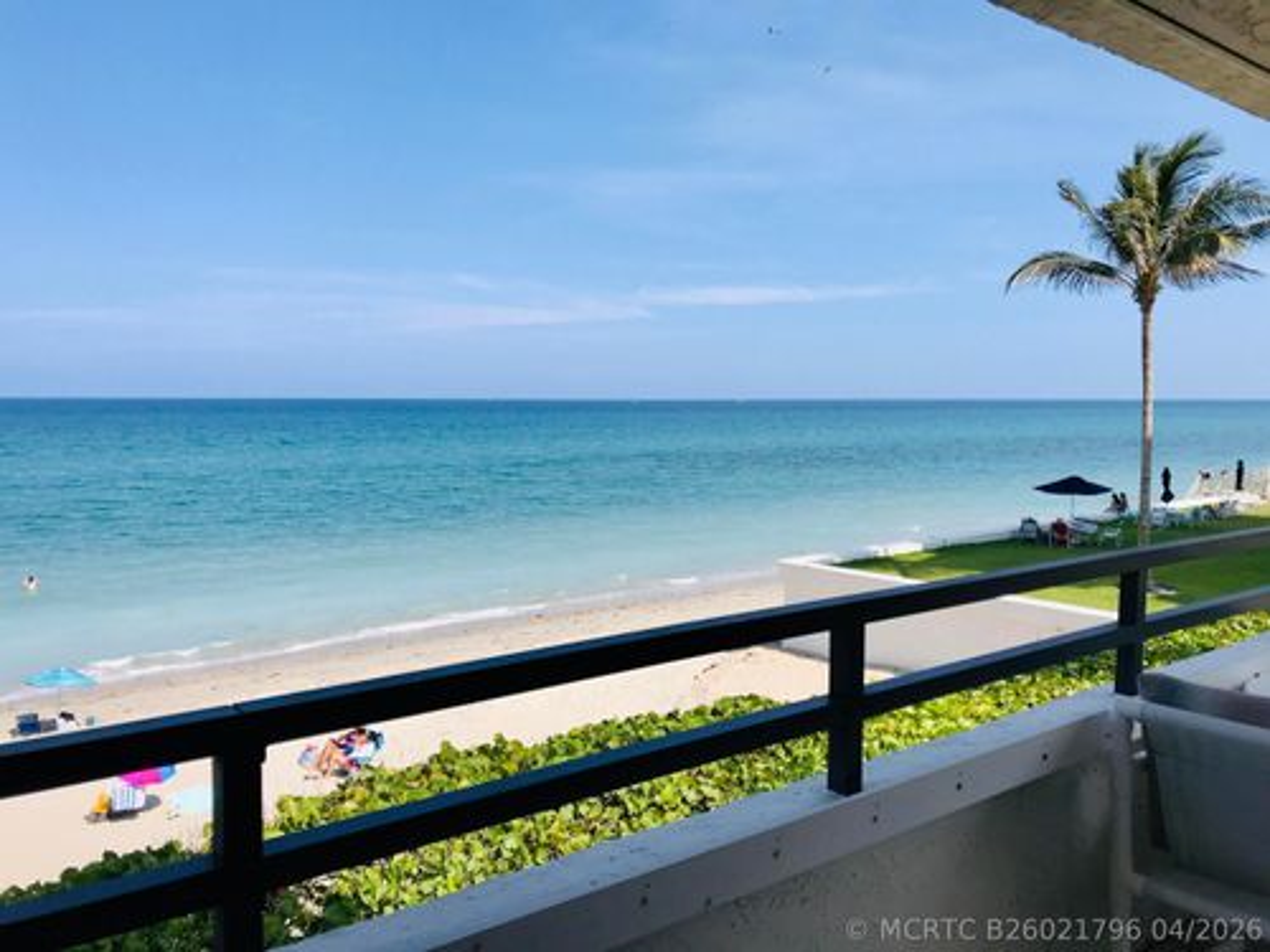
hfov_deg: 63.4
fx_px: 1027
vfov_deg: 49.7
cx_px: 635
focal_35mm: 28
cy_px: 476
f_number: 1.8
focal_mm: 3.99
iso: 20
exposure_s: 1/2519
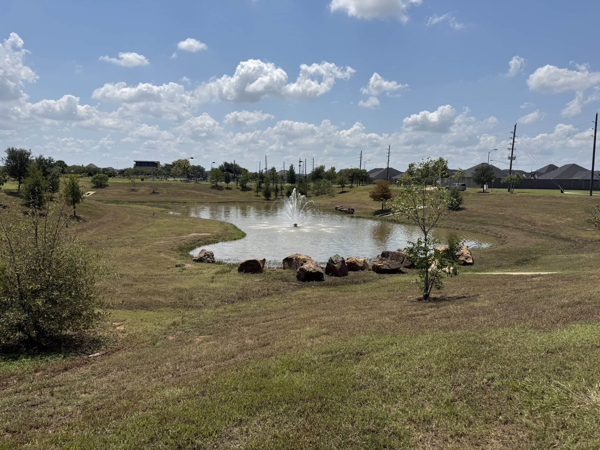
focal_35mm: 24
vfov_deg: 56.8
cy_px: 225
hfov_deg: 71.6
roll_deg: -1.4
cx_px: 300
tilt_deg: -6.1
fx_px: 416
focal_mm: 6.76
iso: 80
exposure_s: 1/9091
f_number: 1.78
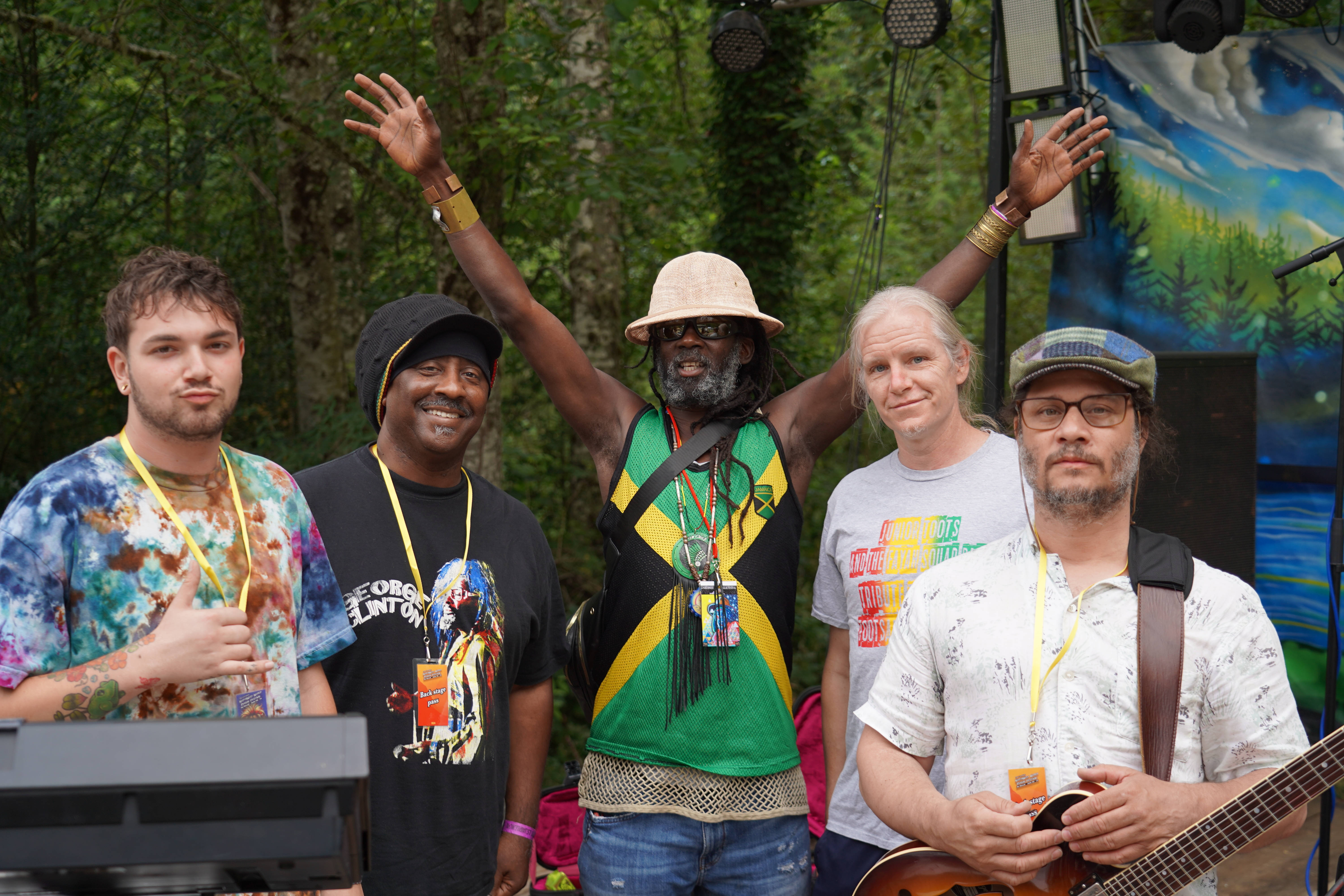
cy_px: 448
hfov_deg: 41.9
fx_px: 1755
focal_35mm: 47
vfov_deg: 28.6
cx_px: 672
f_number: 4
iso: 160
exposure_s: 1/160
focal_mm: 47
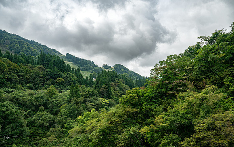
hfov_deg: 58.7
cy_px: 78
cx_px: 117
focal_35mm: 33
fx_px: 208
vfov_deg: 38.8
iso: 500
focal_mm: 32
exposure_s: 1/400
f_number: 8
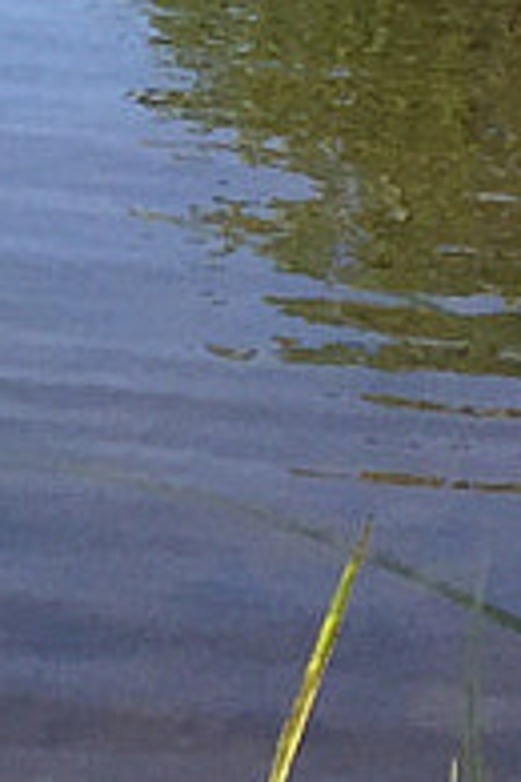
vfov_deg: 7.5
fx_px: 5362
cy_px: -1351
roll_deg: +0.8
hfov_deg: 5.4
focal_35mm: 247
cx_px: -749
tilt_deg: +3.5
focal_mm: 4.15
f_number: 2.2
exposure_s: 1/824
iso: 32
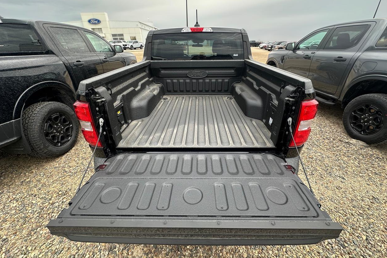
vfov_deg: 77.2
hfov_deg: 100.4
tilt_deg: -25.5
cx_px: 197
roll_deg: +1.5
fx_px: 161
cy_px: 121
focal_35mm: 15
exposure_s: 1/173
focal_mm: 2.22
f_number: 2.2
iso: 40
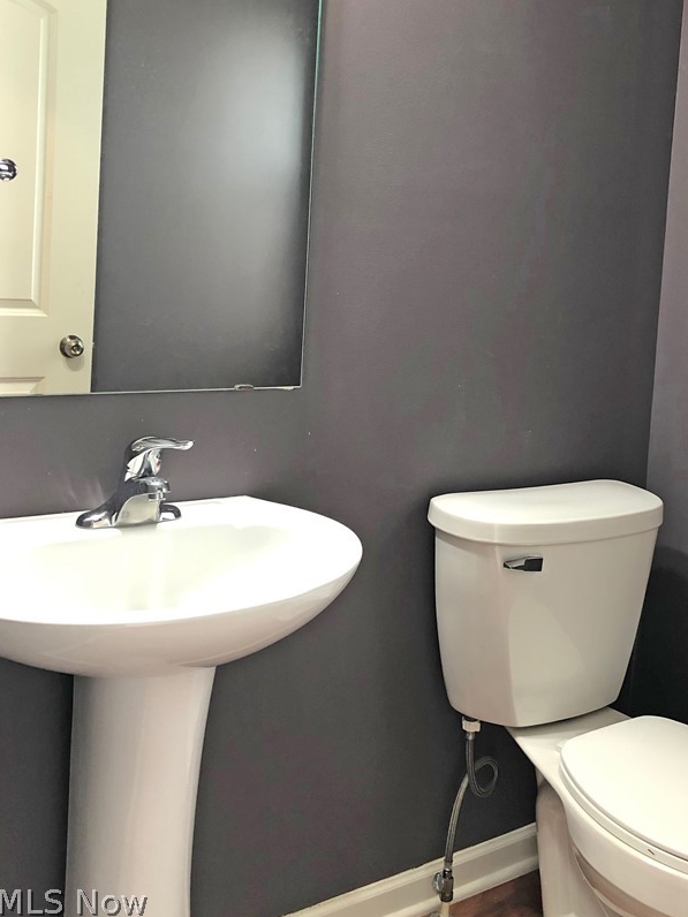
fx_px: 954
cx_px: 430
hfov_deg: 39.4
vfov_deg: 50.8
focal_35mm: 36
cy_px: 339
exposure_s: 1/15
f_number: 1.8
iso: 50
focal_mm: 4
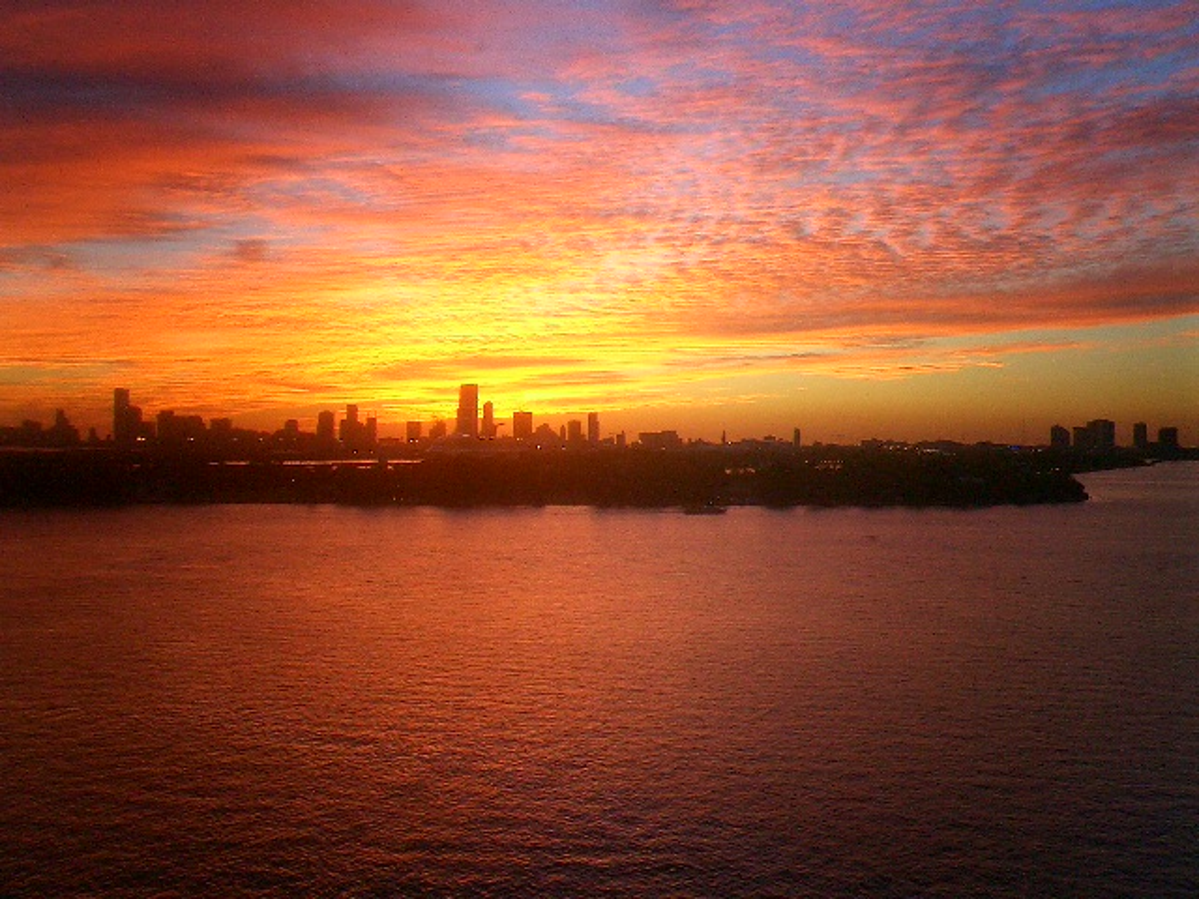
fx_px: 1282
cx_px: 600
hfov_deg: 50.1
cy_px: 450
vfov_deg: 38.7
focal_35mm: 37
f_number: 3.5
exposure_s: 1/125
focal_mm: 5.6
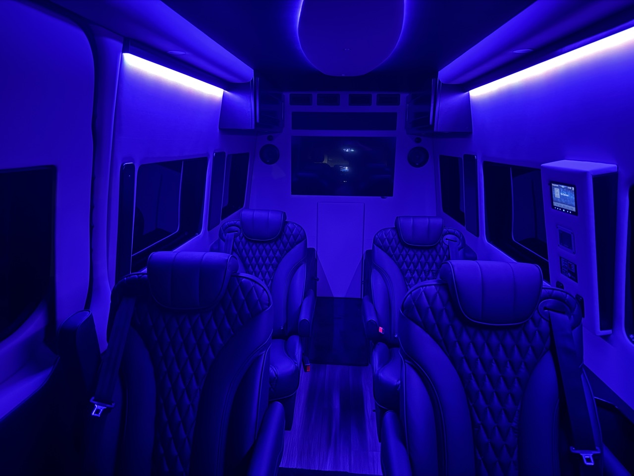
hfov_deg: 71.6
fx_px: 440
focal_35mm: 24
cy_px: 238
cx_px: 317
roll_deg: -2.0
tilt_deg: -14.1
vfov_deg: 56.8
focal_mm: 6.76
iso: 2500
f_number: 1.78
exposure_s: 1/9
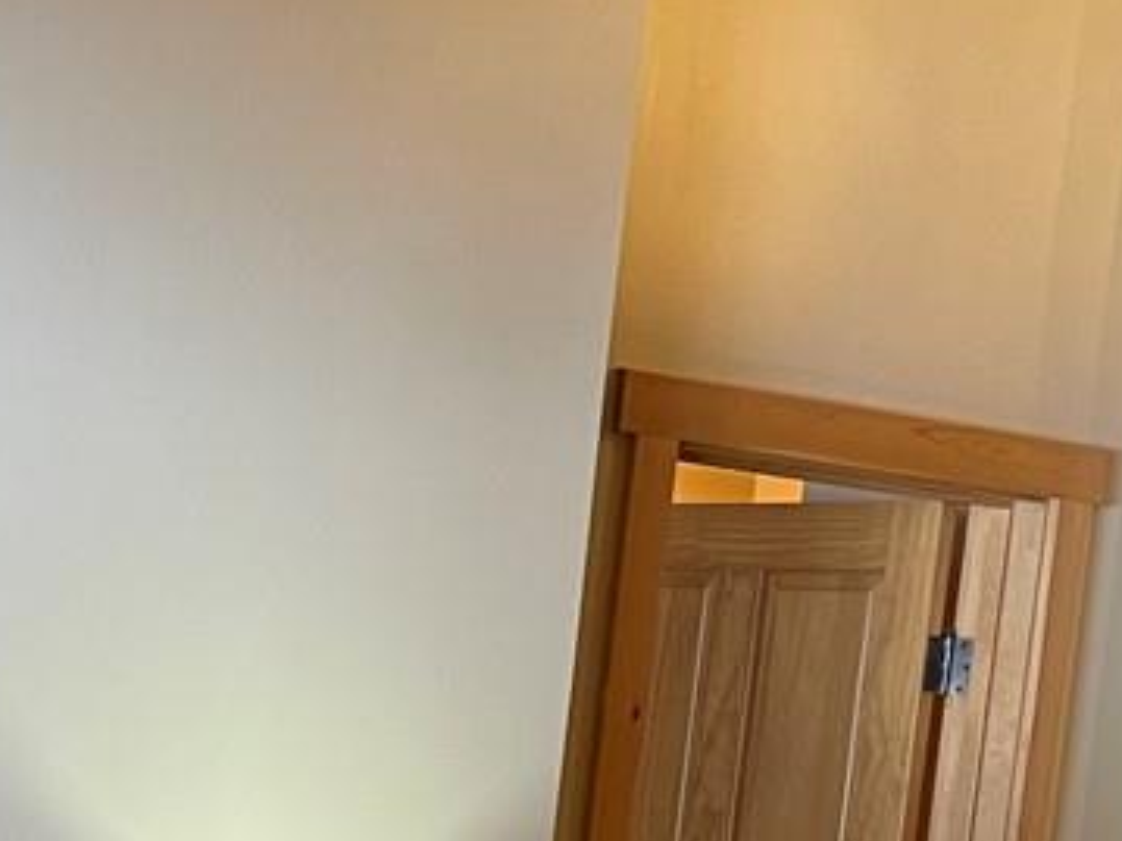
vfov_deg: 12.3
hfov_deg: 16.3
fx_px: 3759
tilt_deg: -4.6
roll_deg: -5.0
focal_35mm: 116
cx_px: -191
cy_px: 1141
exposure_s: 1/60
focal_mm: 4.2
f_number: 1.6
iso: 125
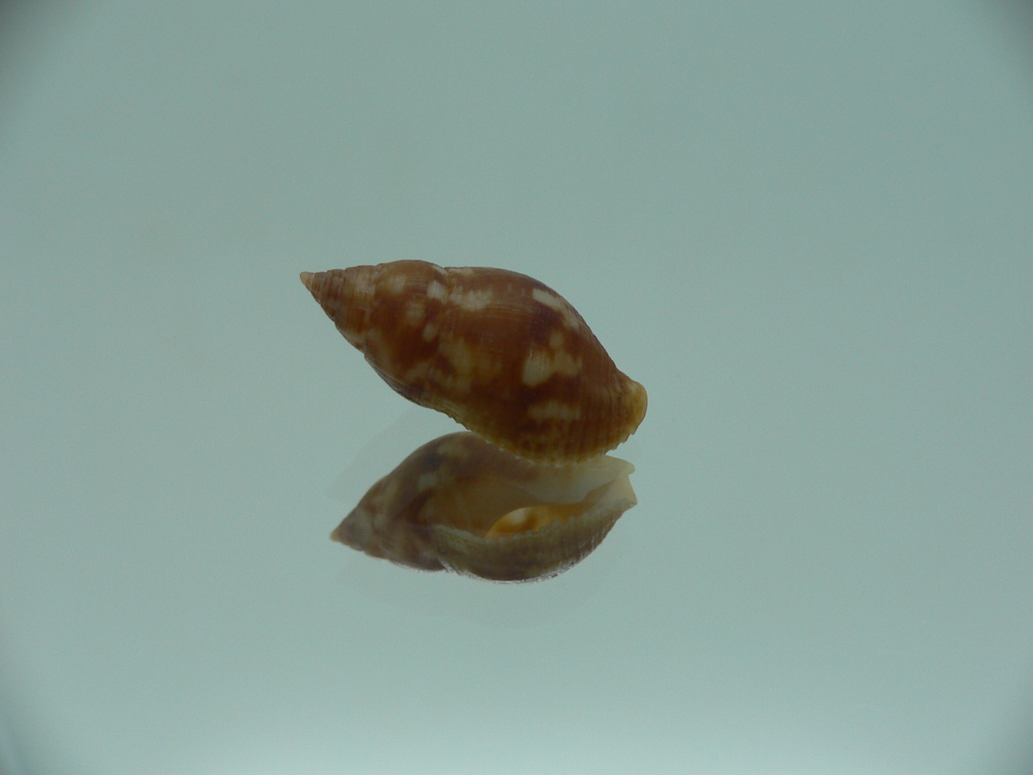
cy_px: 388
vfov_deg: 40.7
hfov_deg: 52.6
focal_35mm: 35
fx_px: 1044
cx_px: 516
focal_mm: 4.6
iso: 80
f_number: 2.8
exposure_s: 1/60
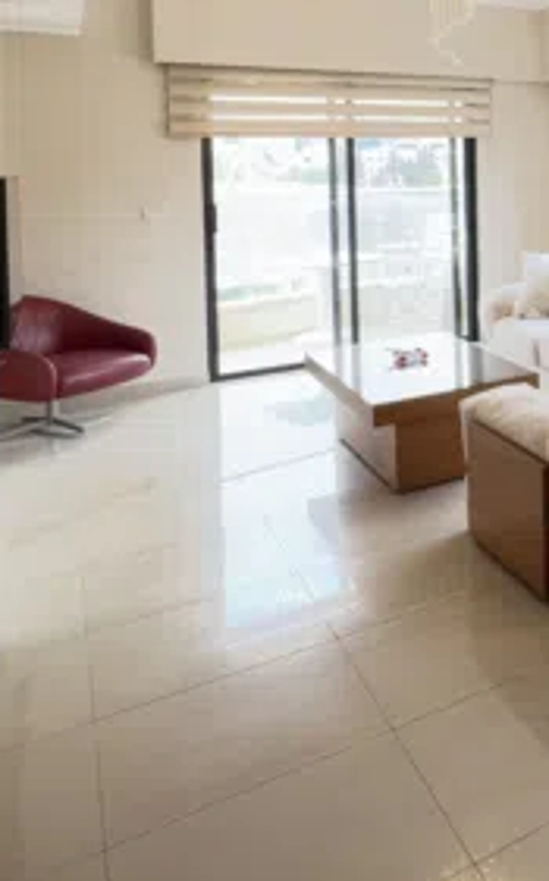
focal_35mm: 37
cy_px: 171
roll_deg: +0.4
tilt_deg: -1.2
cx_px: 822
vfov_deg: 49.6
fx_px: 888
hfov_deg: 25.7
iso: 200
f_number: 2.2
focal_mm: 2.22
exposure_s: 1/50
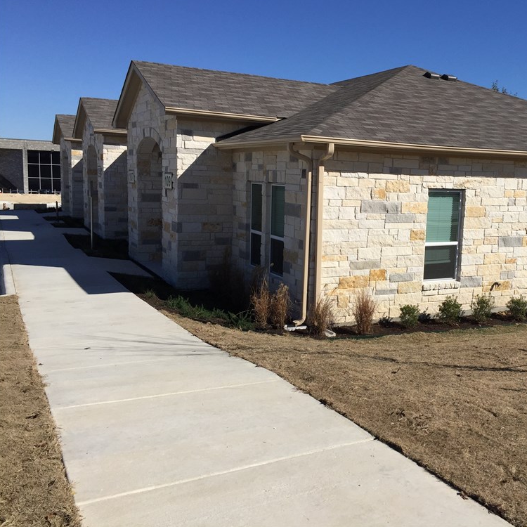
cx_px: 356
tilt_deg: -8.9
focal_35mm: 35
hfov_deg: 46.4
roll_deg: -3.5
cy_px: 259
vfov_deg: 47.2
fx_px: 603
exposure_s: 1/3968
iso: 32
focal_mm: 4.15
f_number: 2.2
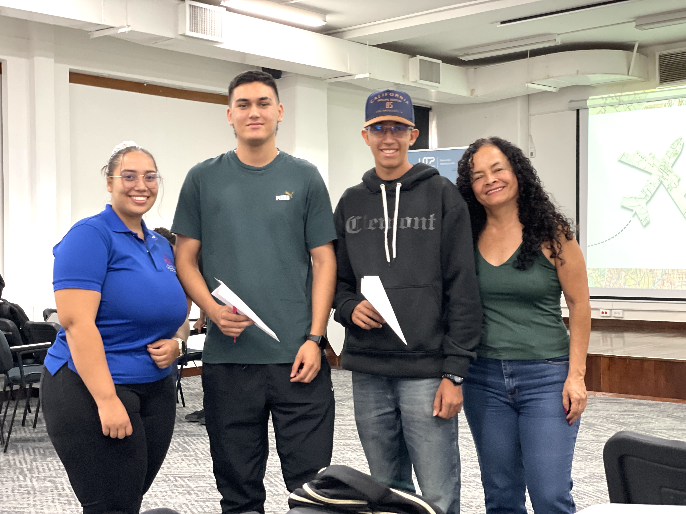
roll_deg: +0.7
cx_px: 343
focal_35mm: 52
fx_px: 1031
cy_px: 257
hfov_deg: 36.8
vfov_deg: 28.0
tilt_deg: +1.0
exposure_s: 1/40
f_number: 2
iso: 250
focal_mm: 6
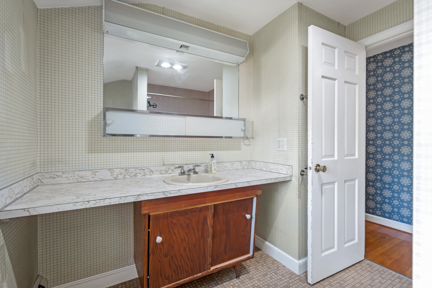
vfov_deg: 73.7
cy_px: 144
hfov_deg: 96.7
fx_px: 192
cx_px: 216
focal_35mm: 16
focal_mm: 16
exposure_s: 1/30
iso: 1000
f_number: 8
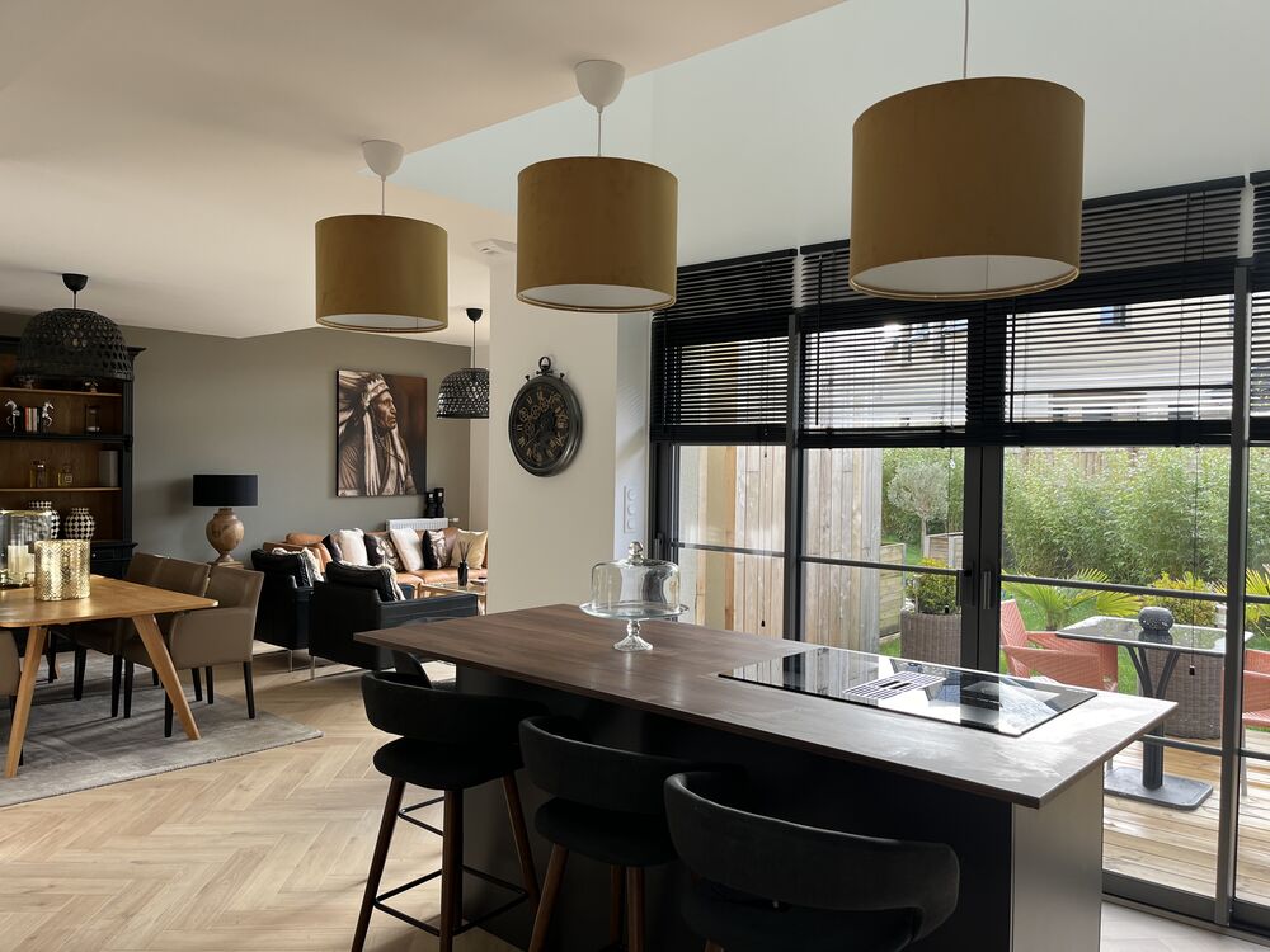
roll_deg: -0.9
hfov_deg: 67.3
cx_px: 635
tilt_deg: -1.1
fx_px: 954
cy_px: 476
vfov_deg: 53.1
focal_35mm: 26
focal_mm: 5.1
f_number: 1.6
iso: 50
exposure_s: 1/122
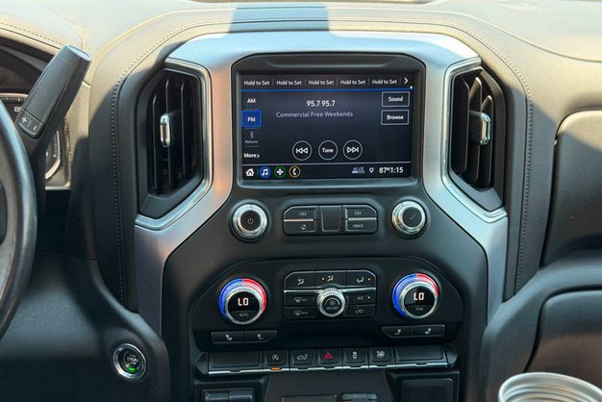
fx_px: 853
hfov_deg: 38.9
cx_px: 300
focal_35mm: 51
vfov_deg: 26.5
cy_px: 222
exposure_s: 1/194
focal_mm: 6.76
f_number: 1.78
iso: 200
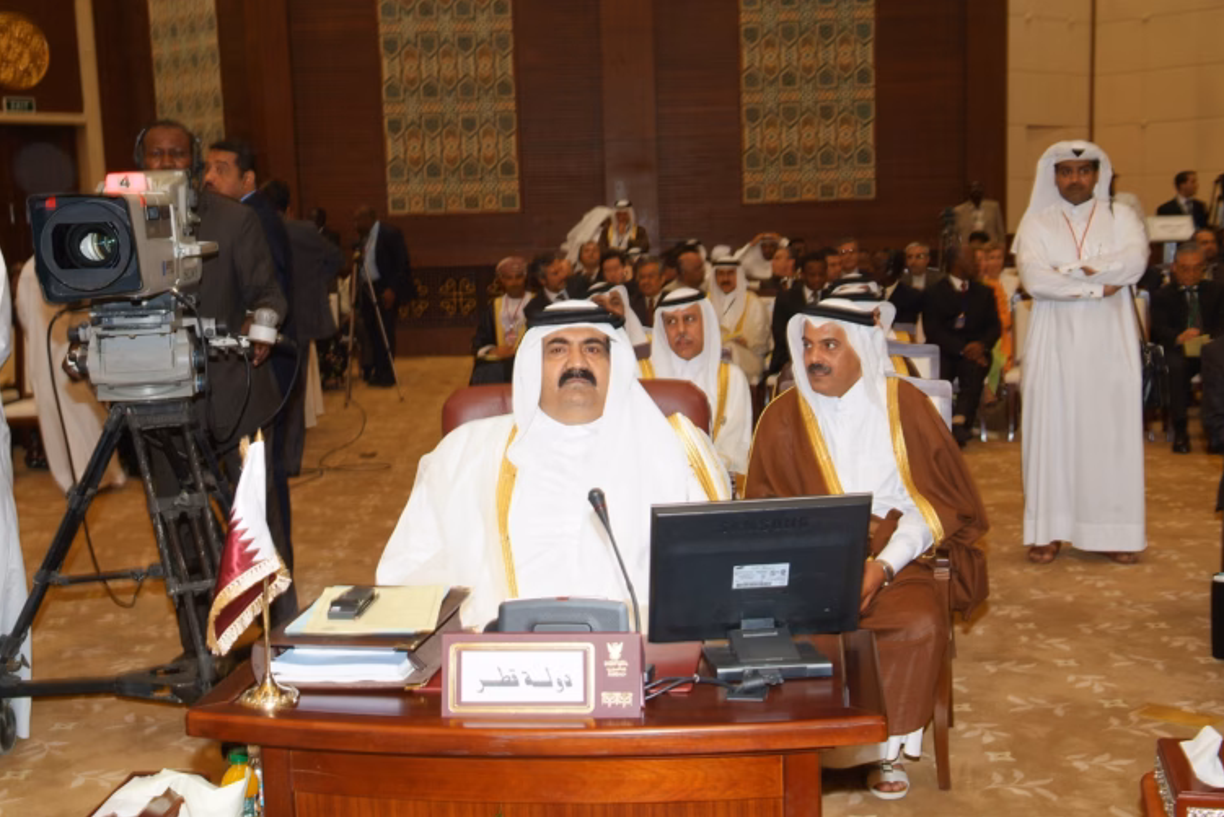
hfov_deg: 42.7
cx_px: 606
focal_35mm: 46
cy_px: 416
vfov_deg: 29.3
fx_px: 1564
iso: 400
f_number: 5.6
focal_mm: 30
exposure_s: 1/60
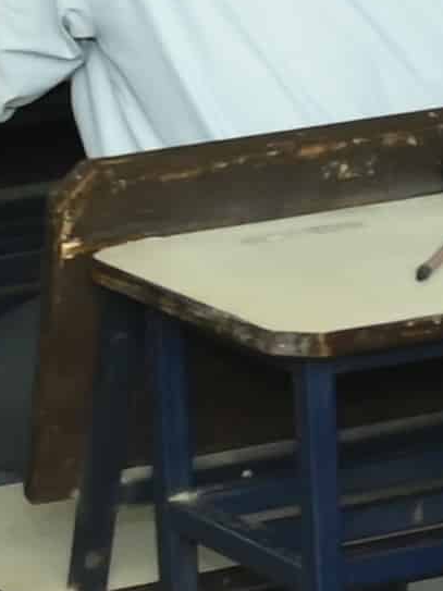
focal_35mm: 373
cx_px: 1451
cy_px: 347
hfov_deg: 3.8
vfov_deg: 5.3
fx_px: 6367
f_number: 5
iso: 1250
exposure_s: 1/160
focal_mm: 35
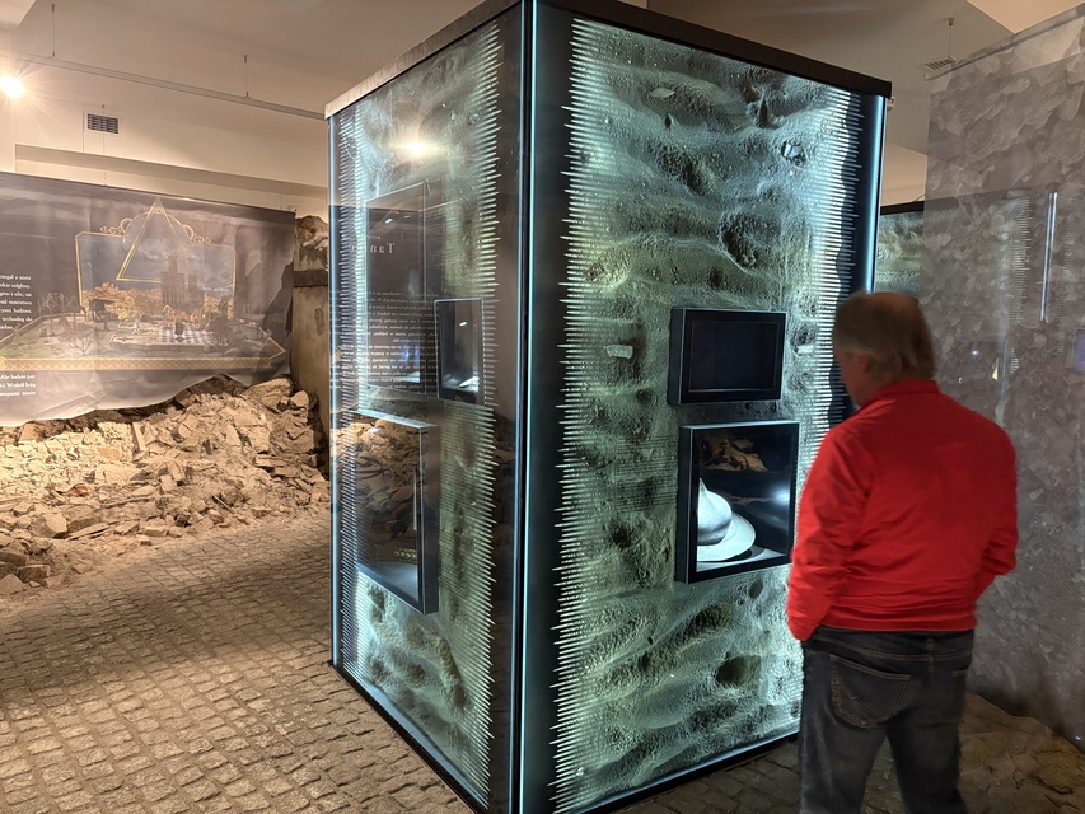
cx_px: 542
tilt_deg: -4.5
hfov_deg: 67.3
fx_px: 815
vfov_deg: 53.1
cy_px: 407
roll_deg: -0.4
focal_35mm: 26
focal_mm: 5.96
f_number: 1.6
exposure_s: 1/33
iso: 640
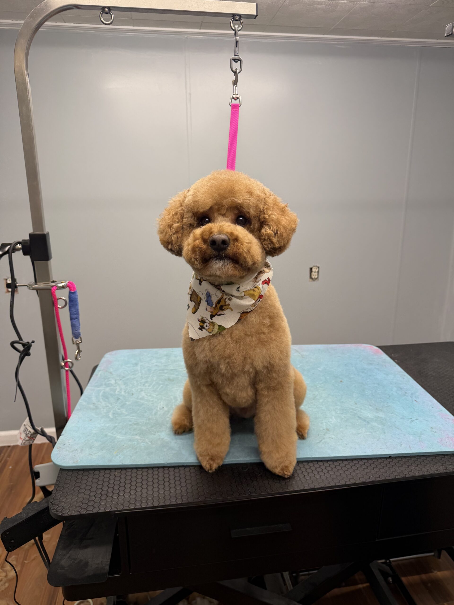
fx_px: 420
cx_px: 227
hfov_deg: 56.8
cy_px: 302
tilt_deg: -16.5
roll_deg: +1.3
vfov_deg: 71.6
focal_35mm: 24
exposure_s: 1/120
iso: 64
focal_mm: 6.76
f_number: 1.78
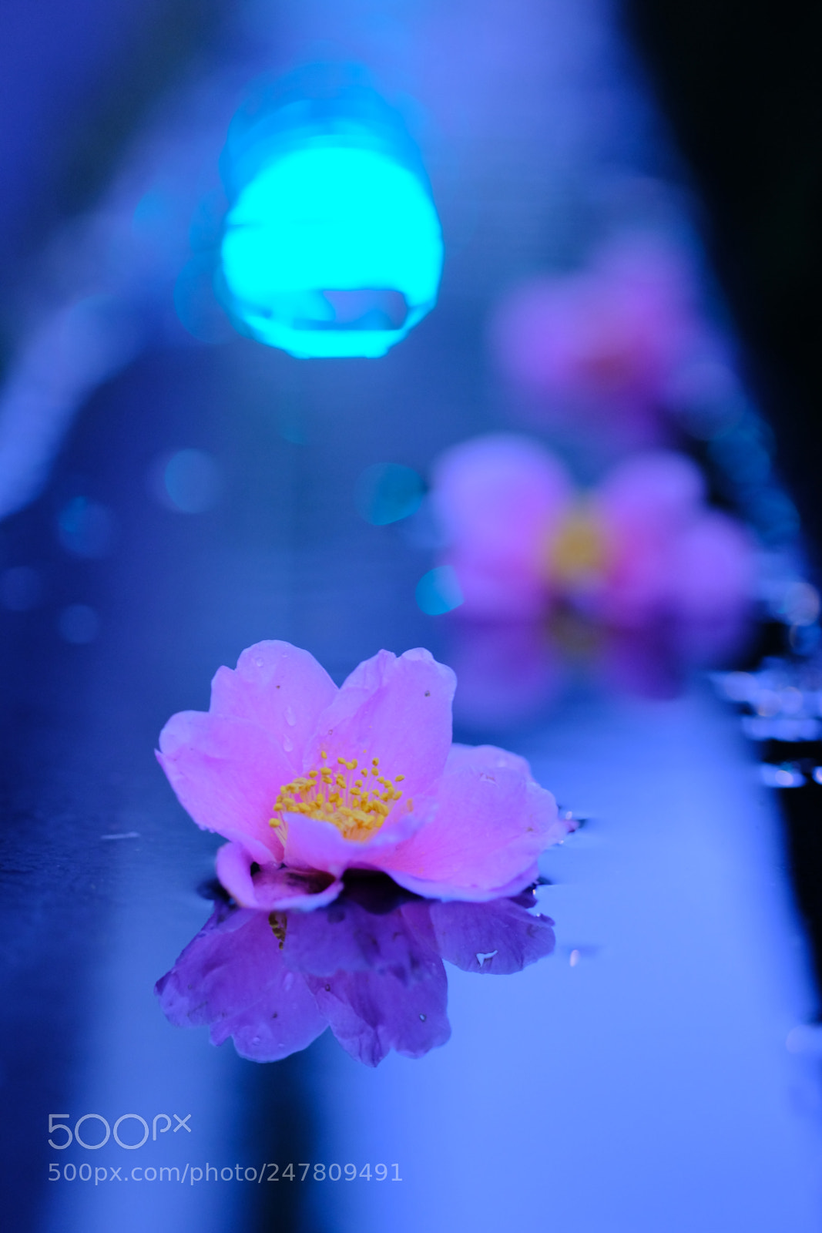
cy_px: 616
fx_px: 4622
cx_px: 411
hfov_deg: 10.2
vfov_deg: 15.2
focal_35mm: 135
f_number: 2
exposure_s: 1/20
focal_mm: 90
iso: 800
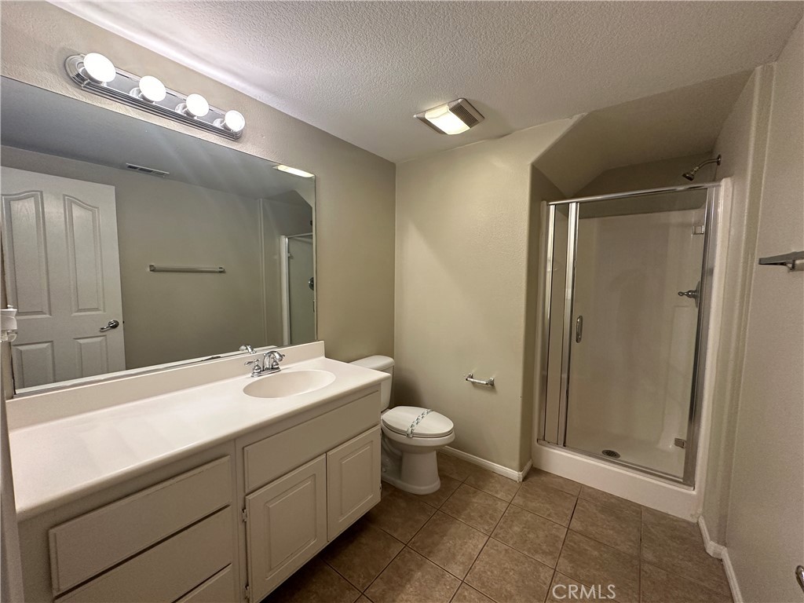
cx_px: 402
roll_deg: -0.7
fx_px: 325
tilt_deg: -3.6
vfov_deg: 85.7
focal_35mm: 14
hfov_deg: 102.1
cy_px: 302
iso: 250
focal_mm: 2.22
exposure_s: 1/120
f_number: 2.2
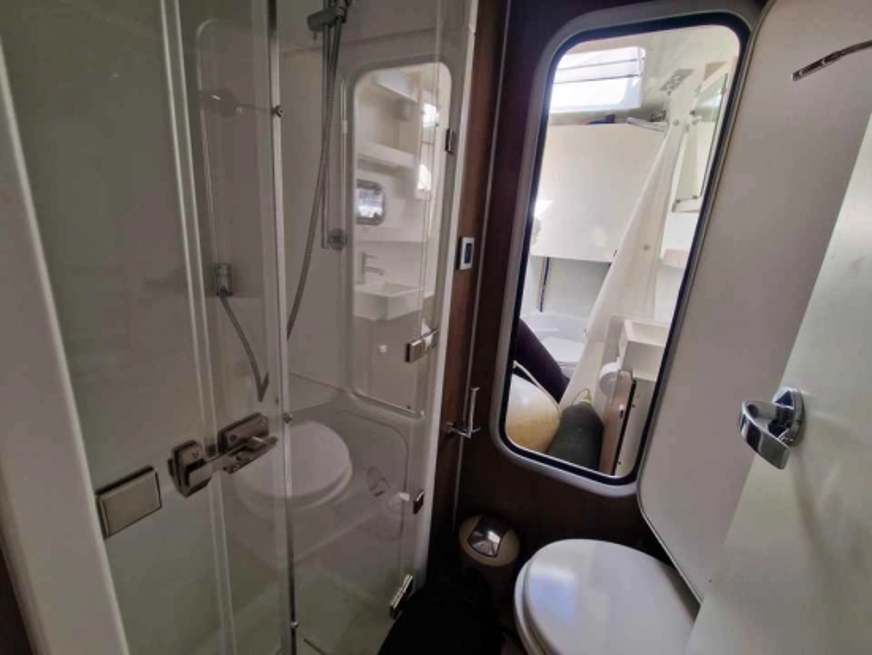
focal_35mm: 13
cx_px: 436
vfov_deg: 90.0
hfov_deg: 106.2
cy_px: 328
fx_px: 328
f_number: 2.2
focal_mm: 2.2
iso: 64
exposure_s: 1/50
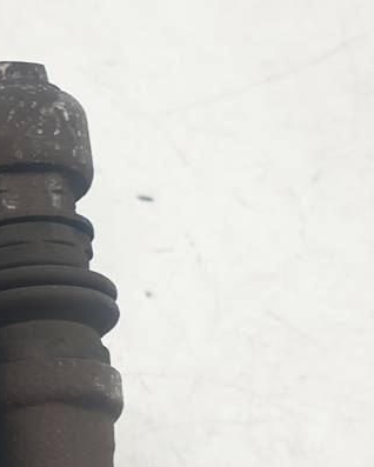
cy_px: 305
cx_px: -369
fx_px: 1272
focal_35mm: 92
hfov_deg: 14.1
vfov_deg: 20.7
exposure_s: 1/158
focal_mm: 4.3
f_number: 2.4
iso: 50
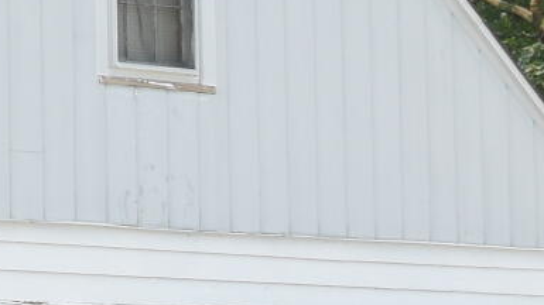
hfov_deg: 8.5
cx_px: -456
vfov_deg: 4.9
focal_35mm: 245
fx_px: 3532
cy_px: 140
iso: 200
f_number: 8
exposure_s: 1/250
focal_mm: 20
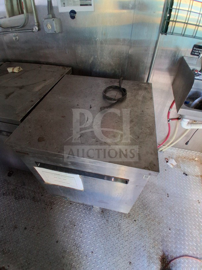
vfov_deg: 91.0
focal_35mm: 17
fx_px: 132
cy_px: 135
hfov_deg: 74.7
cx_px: 101
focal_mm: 1.4
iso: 250
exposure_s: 1/40
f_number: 2.2
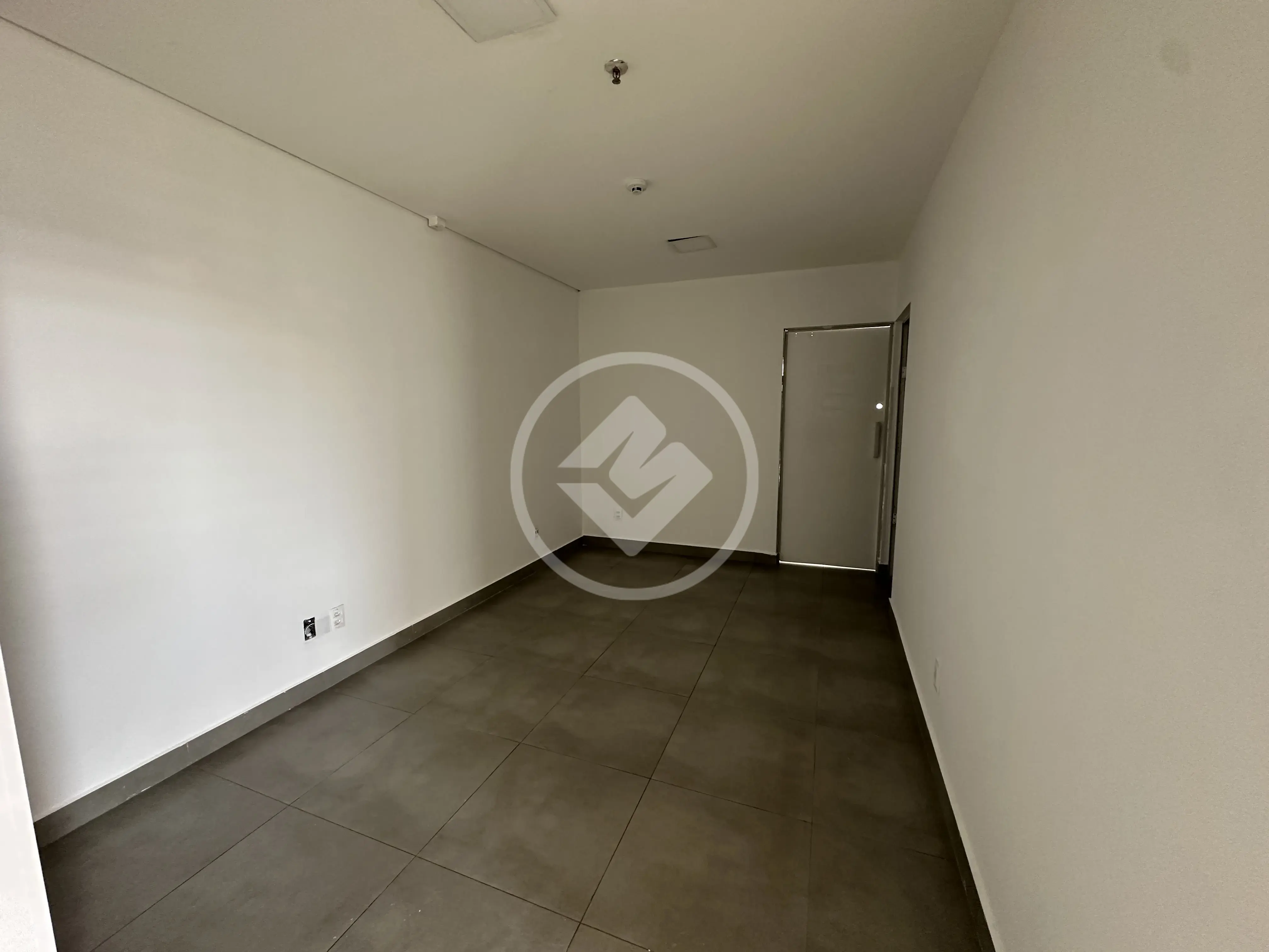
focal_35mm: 14
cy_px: 476
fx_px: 513
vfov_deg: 85.7
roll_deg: +0.6
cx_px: 634
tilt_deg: -8.2
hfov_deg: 102.1
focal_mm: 2.22
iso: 320
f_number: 2.2
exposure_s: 1/99
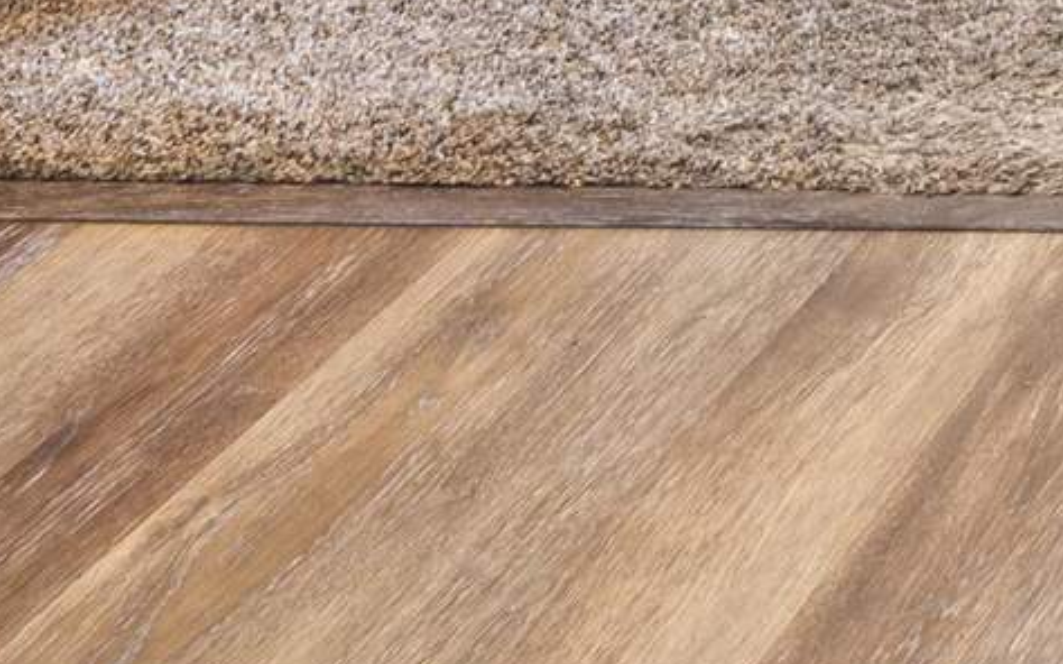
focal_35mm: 99
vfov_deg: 9.4
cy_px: -1500
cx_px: 2572
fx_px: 2867
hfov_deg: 14.1
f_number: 7.1
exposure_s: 2.5
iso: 250
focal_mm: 15
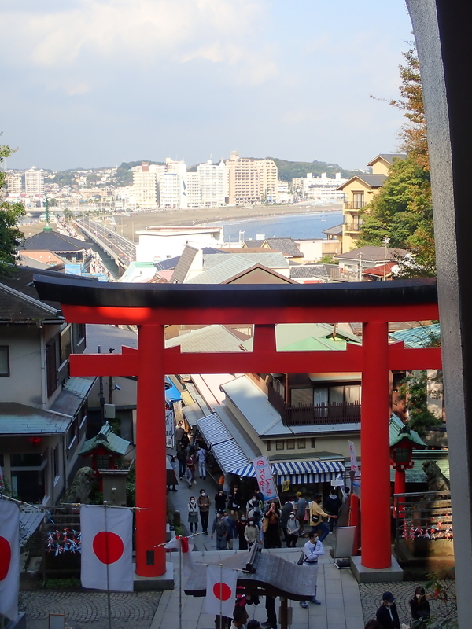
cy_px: 314
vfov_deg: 36.2
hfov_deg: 27.5
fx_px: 964
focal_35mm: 53
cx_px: 236
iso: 100
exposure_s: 1/320
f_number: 4.5
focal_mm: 9.61
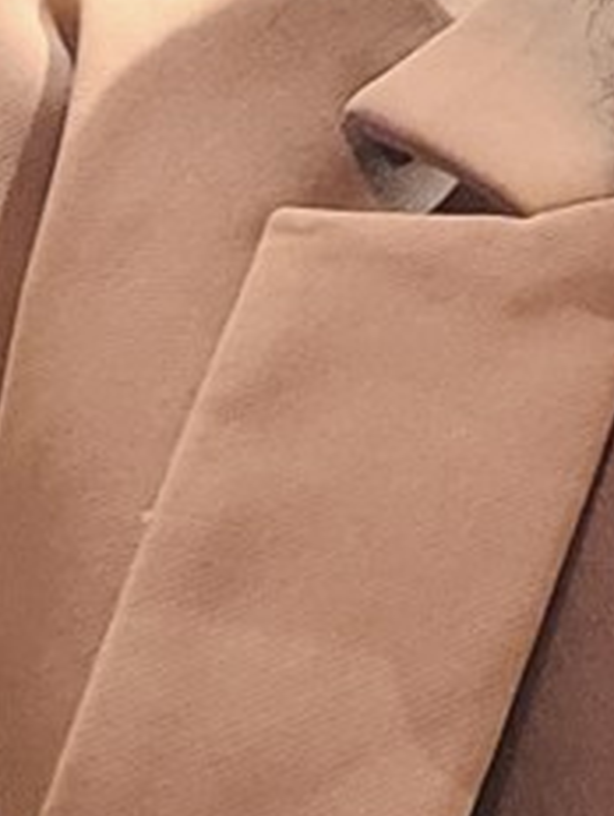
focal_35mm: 144
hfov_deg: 9.3
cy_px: -684
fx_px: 3396
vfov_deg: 12.4
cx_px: 1419
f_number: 2.2
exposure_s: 1/20
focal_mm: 3.72
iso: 1000
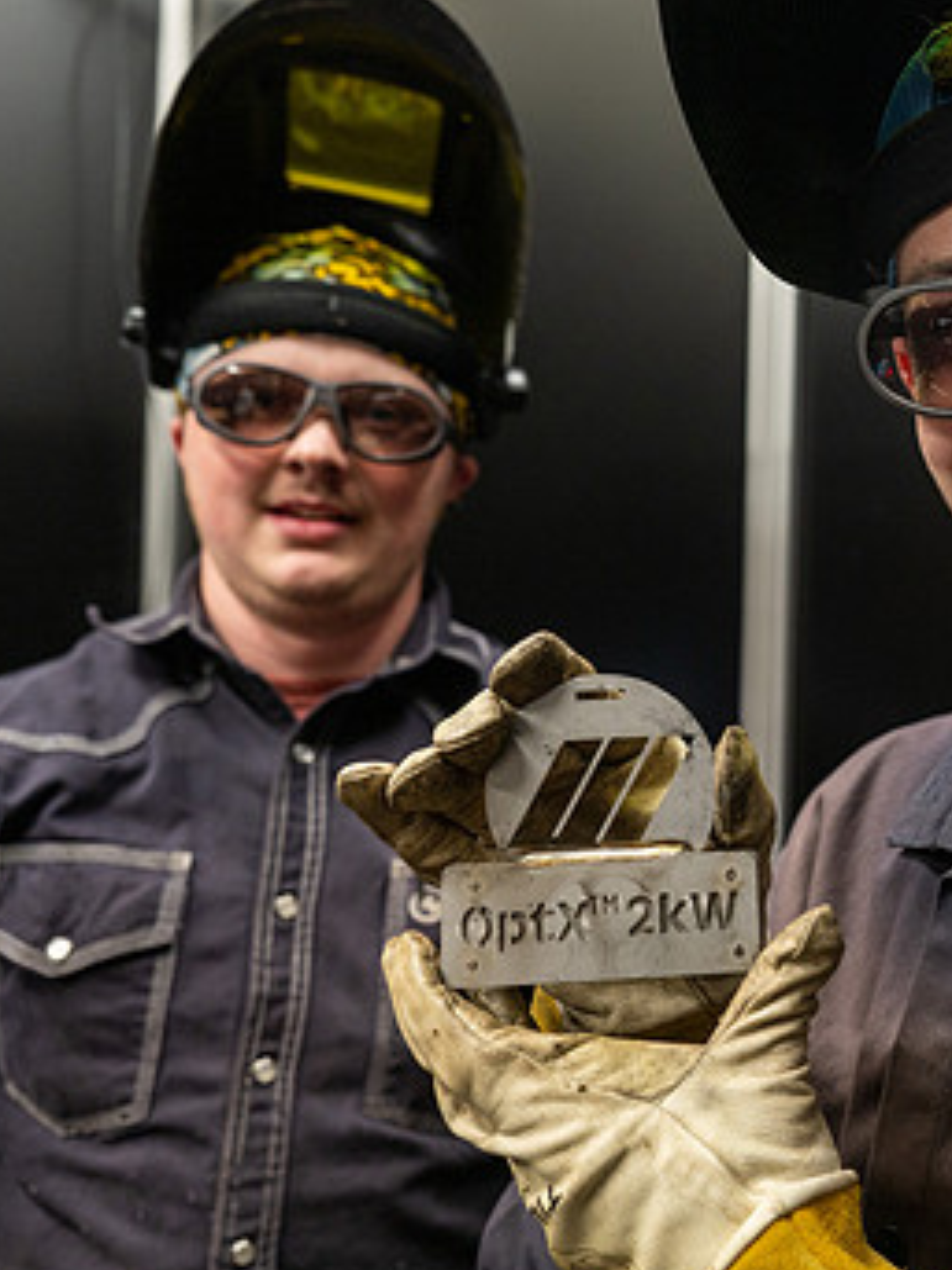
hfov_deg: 34.2
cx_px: 904
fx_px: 1431
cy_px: 591
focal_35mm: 39
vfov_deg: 47.8
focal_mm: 24
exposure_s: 1/80
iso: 640
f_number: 3.5
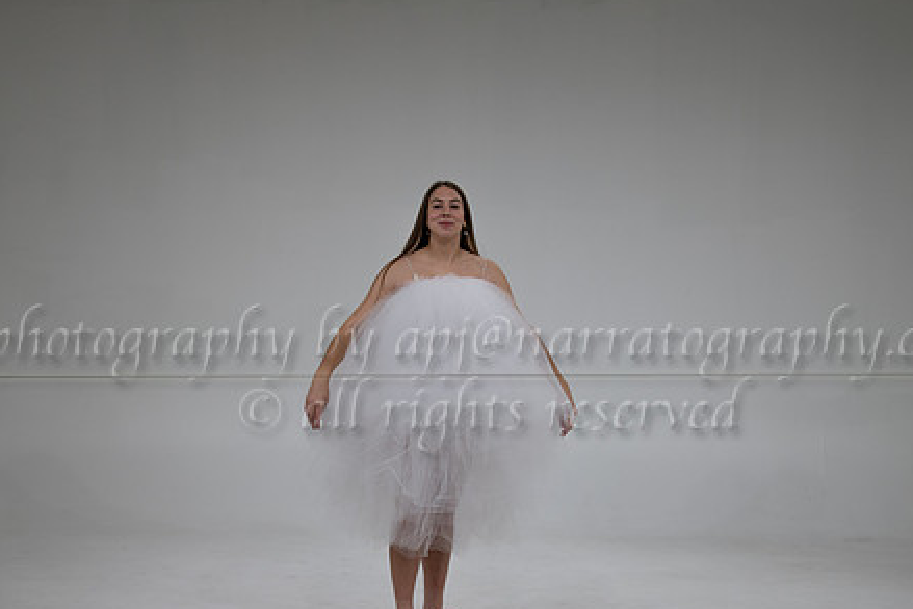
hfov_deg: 30.5
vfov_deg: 20.6
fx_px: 1674
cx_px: 466
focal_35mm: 66
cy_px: 373
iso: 400
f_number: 5.6
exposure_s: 1/500
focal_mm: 50
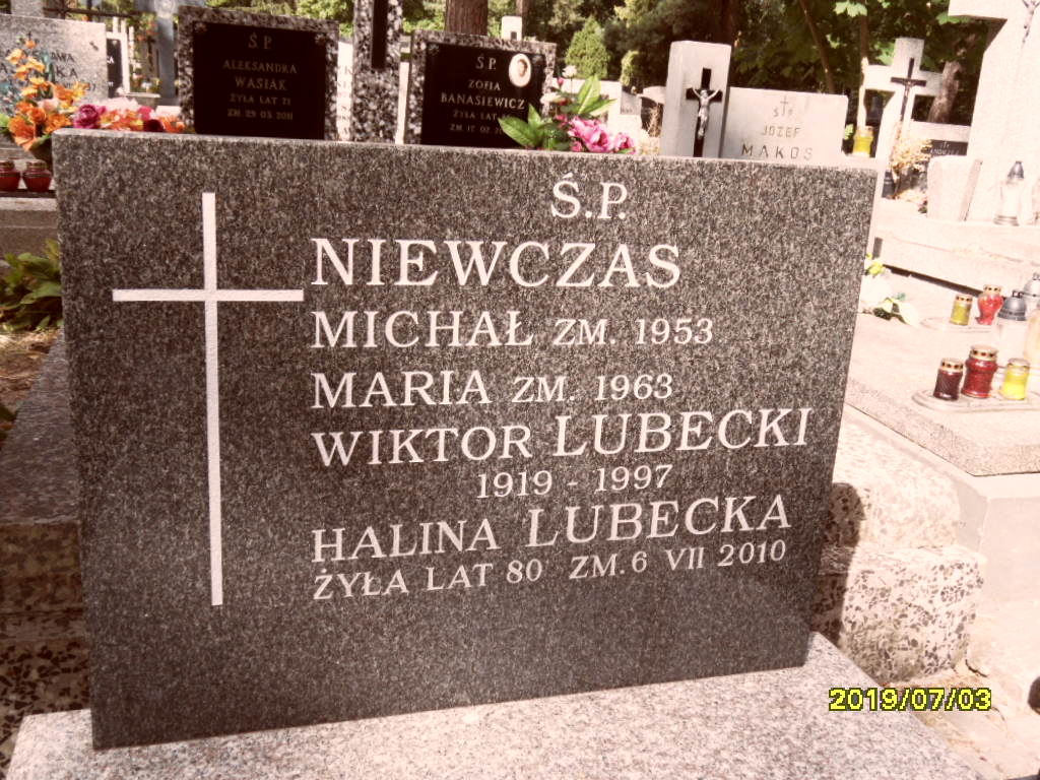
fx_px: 961
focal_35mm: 32
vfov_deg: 44.2
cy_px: 390
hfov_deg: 56.8
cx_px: 520
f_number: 3.4
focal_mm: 5.3
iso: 80
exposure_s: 1/250
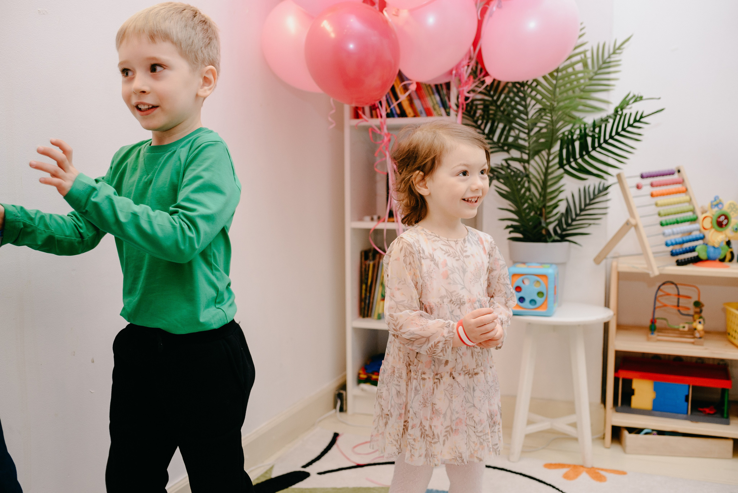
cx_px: 369
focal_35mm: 35
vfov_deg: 37.9
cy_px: 246
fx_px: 718
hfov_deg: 54.4
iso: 400
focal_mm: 35
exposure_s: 1/160
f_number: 3.2
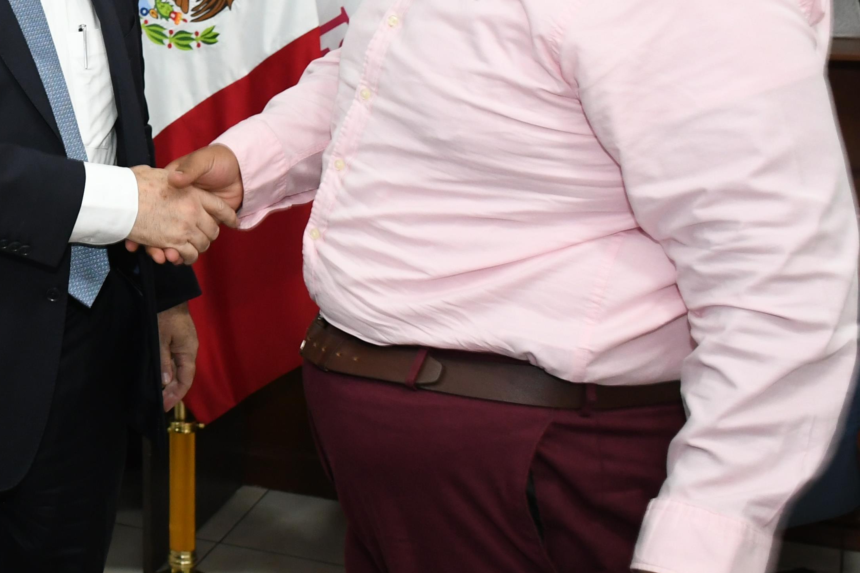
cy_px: 32
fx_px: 1648
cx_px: -87
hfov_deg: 26.9
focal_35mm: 69
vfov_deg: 19.3
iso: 1000
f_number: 3.5
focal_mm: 18
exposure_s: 1/100
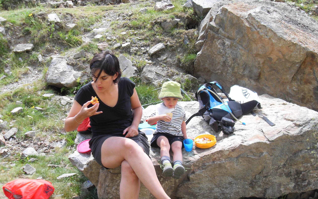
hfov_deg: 52.7
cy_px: 117
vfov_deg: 34.3
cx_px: 157
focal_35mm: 37
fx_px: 321
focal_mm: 6.3
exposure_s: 1/250
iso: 80
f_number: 2.8
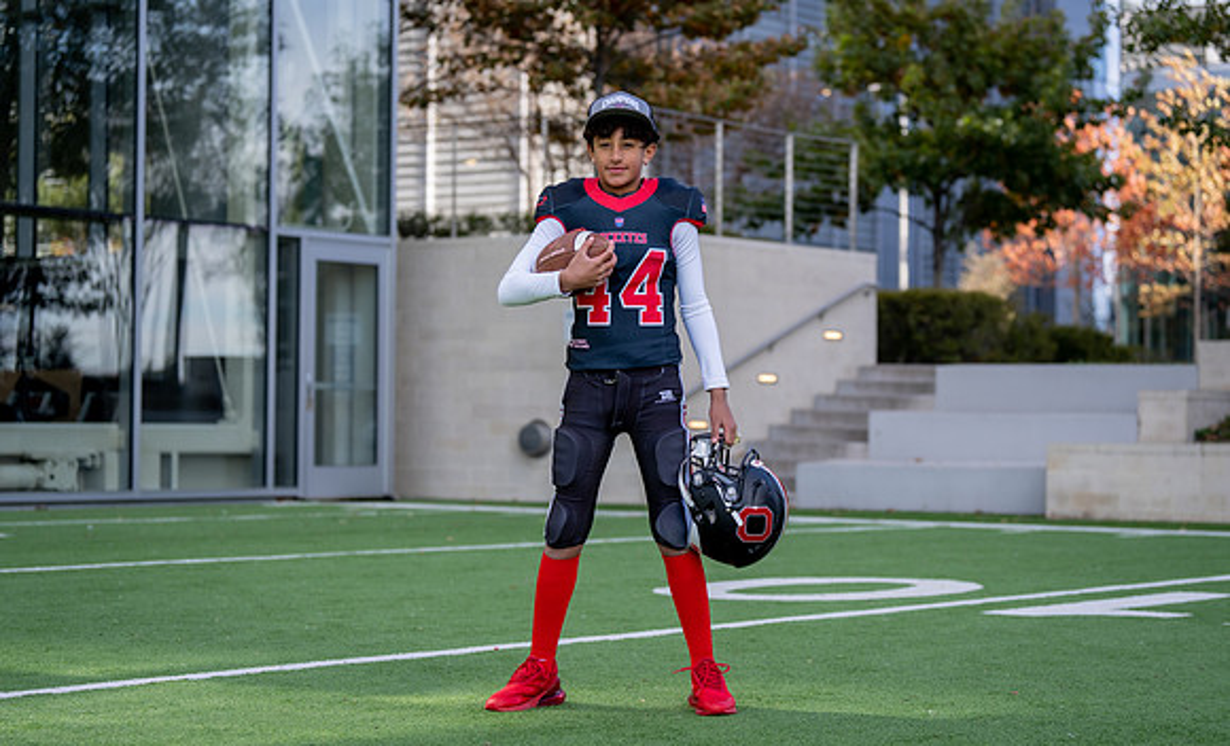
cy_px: 350
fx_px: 2569
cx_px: 641
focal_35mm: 77
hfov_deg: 26.9
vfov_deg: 16.5
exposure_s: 1/500
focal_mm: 70
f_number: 2.8
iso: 100
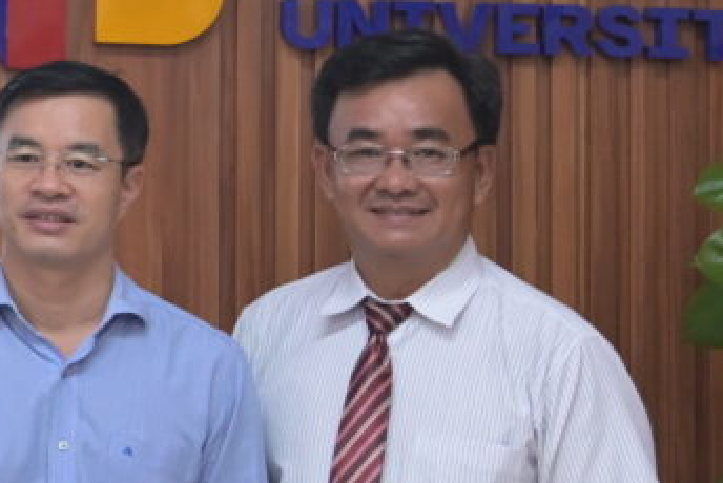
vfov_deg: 5.7
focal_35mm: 238
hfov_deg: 7.8
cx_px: -1202
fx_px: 4784
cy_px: -200
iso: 2000
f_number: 4
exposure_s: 1/125
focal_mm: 40
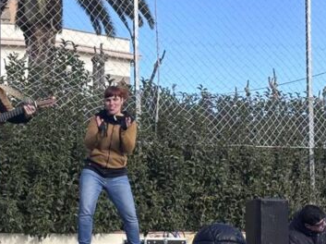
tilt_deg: +3.7
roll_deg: +1.2
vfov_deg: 9.8
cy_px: 200
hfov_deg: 13.0
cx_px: 68
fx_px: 1421
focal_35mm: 151
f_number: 1.6
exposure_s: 1/1047
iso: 32
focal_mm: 5.96
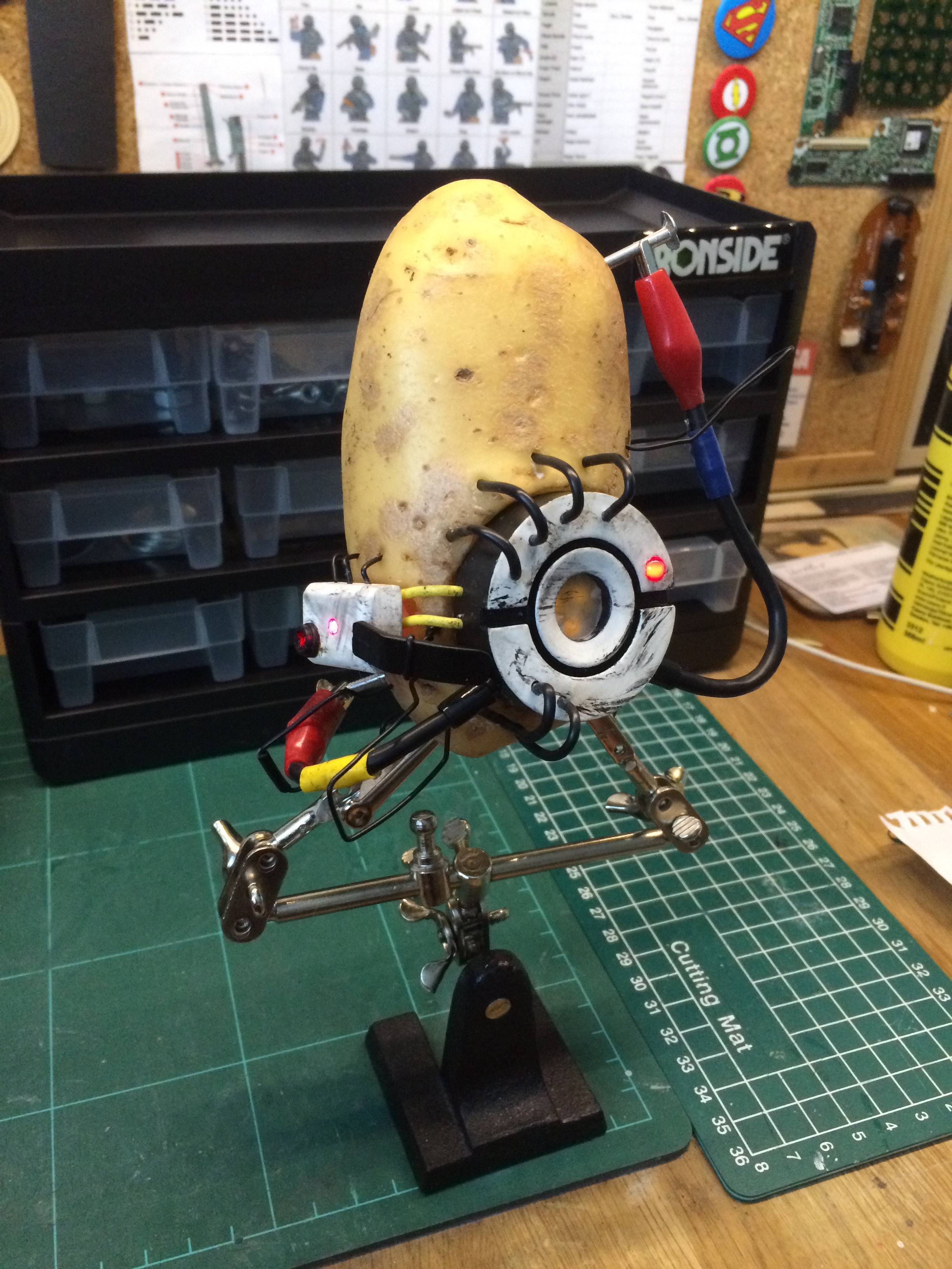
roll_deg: -0.9
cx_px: 476
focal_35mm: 29
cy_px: 634
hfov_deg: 48.2
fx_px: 1063
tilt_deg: -32.3
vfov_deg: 61.7
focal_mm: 4.15
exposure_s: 1/25
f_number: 2.2
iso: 320
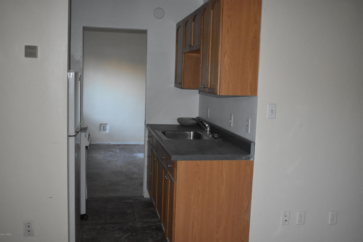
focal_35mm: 36
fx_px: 363
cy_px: 121
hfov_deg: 53.1
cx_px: 182
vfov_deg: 36.9
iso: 2200
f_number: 4
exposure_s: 1/60
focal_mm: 24
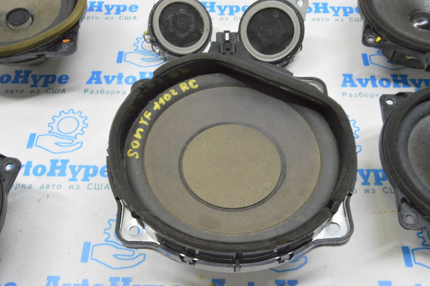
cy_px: 143
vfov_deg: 34.2
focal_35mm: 39
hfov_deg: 49.6
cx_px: 215
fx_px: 465
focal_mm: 26
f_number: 20
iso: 6400
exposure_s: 1/15
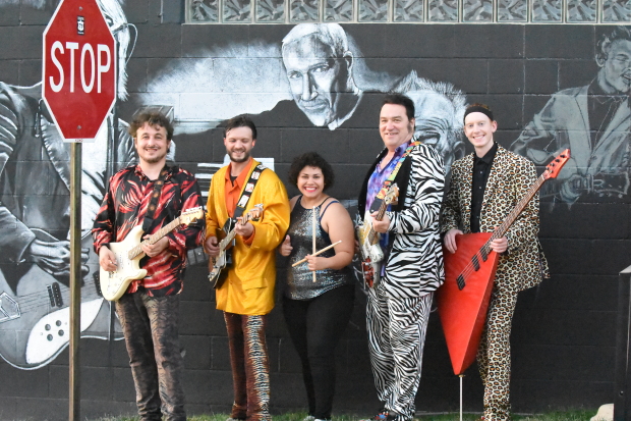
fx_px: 1840
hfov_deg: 19.5
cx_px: 316
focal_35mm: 105
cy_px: 210
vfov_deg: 13.0
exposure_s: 1/4000
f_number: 4
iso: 25600
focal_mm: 70
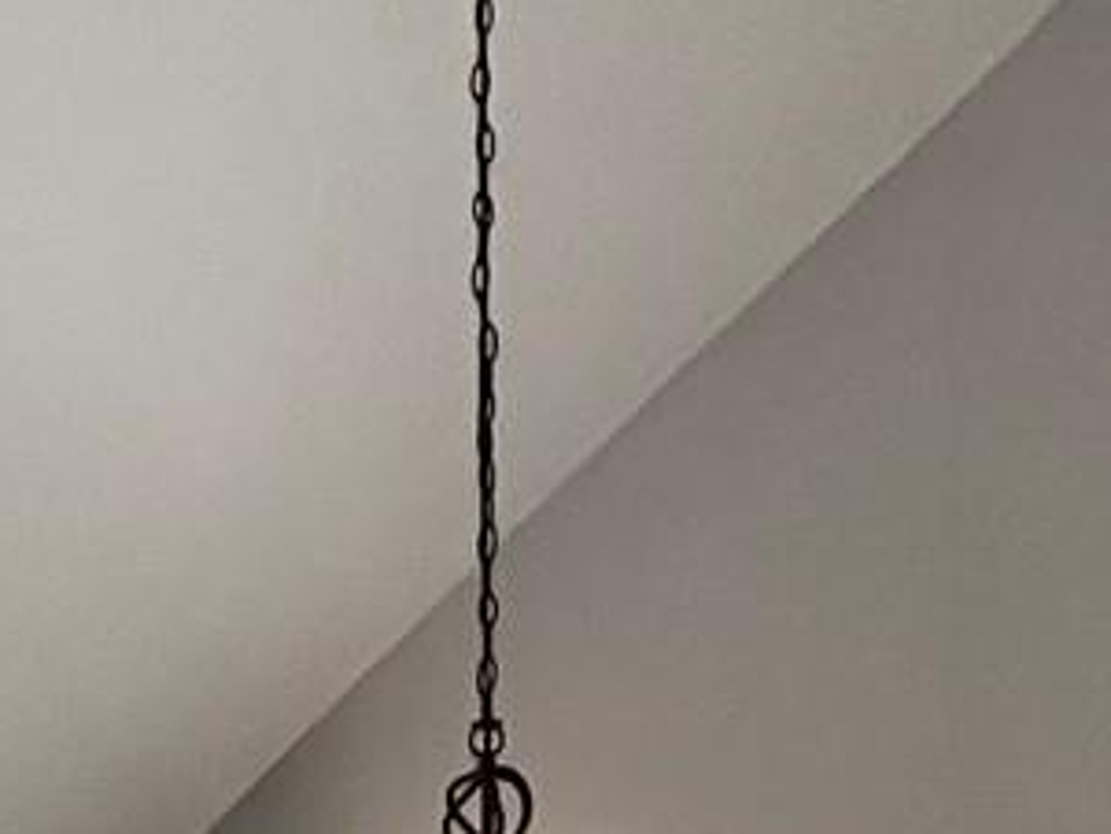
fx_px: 2215
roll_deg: +0.2
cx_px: -129
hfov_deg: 25.9
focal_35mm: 69
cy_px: 1963
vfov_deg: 14.5
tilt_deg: -0.5
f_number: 1.8
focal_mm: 1.57
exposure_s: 1/60
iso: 640
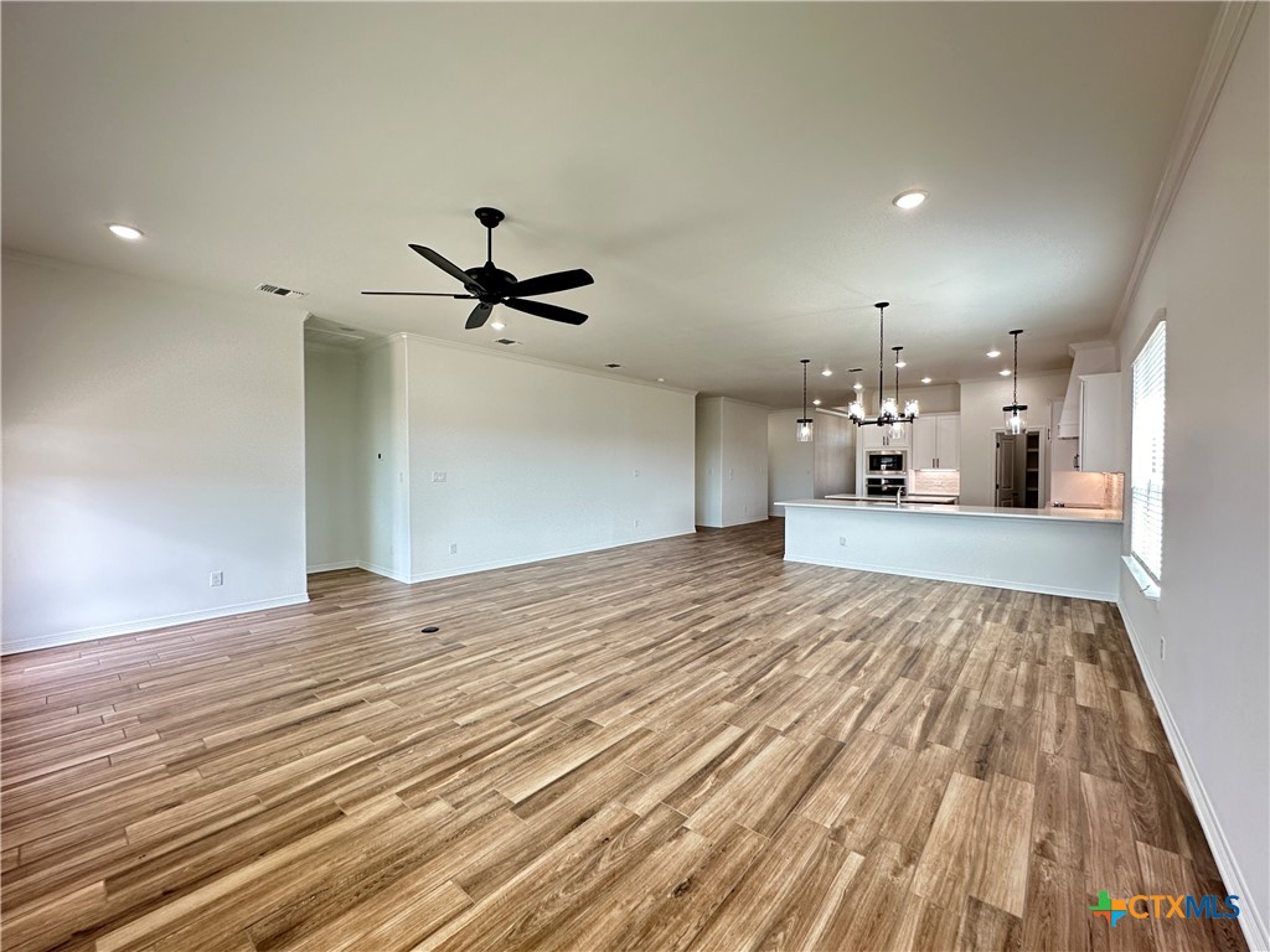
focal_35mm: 14
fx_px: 514
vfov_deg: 85.7
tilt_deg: -0.7
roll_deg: +0.0
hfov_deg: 102.1
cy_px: 476
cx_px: 635
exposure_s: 1/120
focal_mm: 2.22
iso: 200
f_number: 2.2
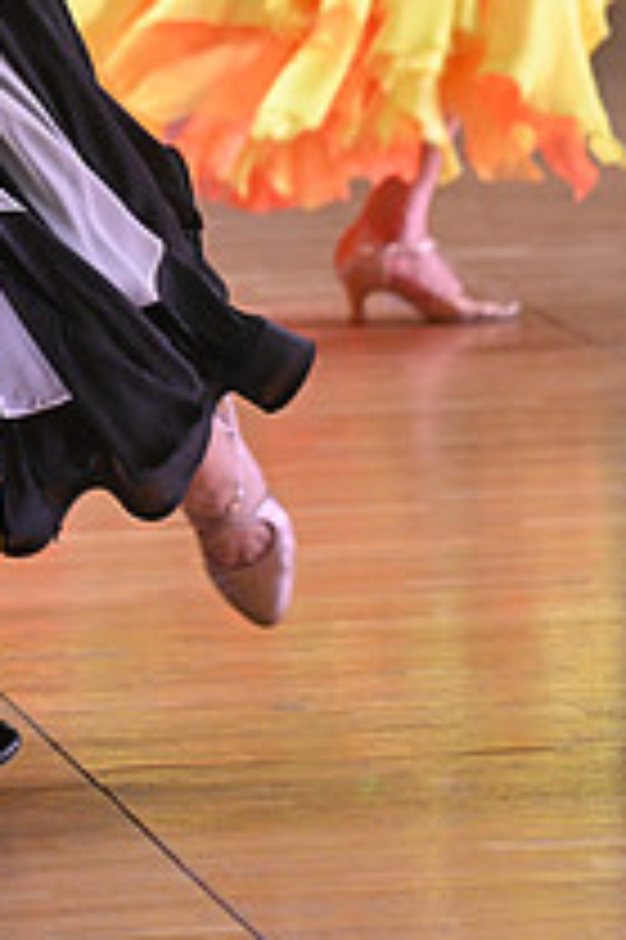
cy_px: -216
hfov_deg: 3.1
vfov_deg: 4.6
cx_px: -164
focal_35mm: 445
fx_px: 11625
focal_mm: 160
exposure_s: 1/320
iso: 2000
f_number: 4
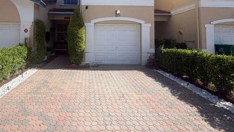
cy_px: 35
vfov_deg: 51.5
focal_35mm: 21
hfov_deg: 82.4
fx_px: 130
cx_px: 89
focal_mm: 2.22
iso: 25
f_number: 2.2
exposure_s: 1/770
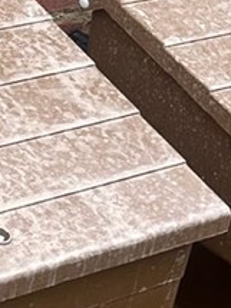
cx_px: -30
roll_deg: -5.6
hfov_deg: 8.2
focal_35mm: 179
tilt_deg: -26.5
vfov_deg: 11.0
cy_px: 239
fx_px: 1594
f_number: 1.78
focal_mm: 6.86
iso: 80
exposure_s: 1/275
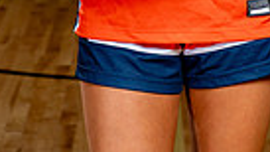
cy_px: -239
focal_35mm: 241
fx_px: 1725
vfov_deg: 4.9
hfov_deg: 8.9
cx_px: 223
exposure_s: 1/250
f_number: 5.6
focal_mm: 70
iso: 200
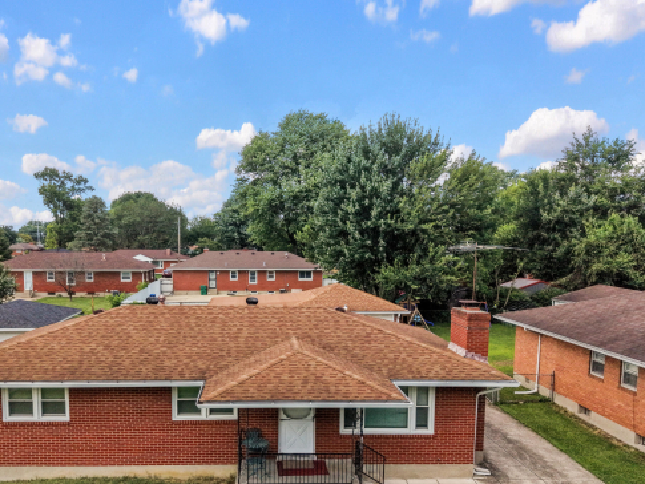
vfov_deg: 42.5
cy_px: 314
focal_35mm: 33
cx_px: 268
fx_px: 615
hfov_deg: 55.1
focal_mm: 8.67
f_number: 1.8
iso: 290
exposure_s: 1/4000
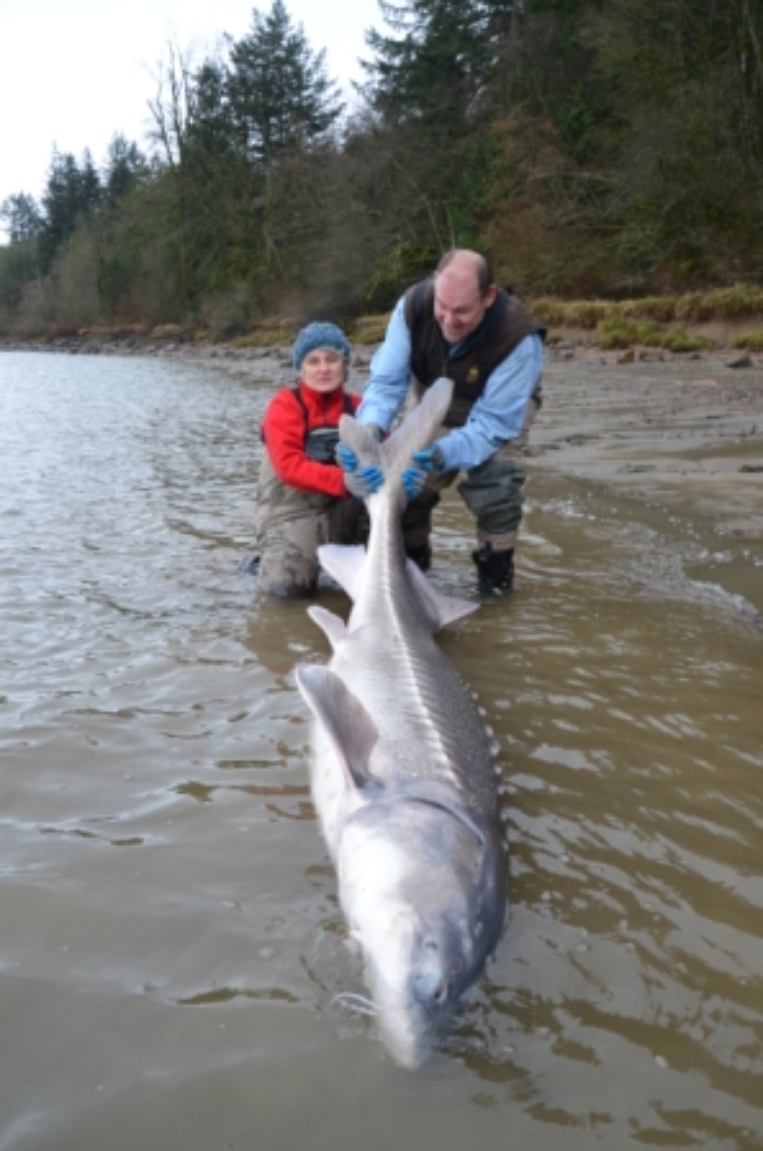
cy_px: 576
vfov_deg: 62.0
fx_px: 957
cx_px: 382
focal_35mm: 30
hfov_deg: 43.5
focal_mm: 20
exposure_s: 1/200
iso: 800
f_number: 7.1
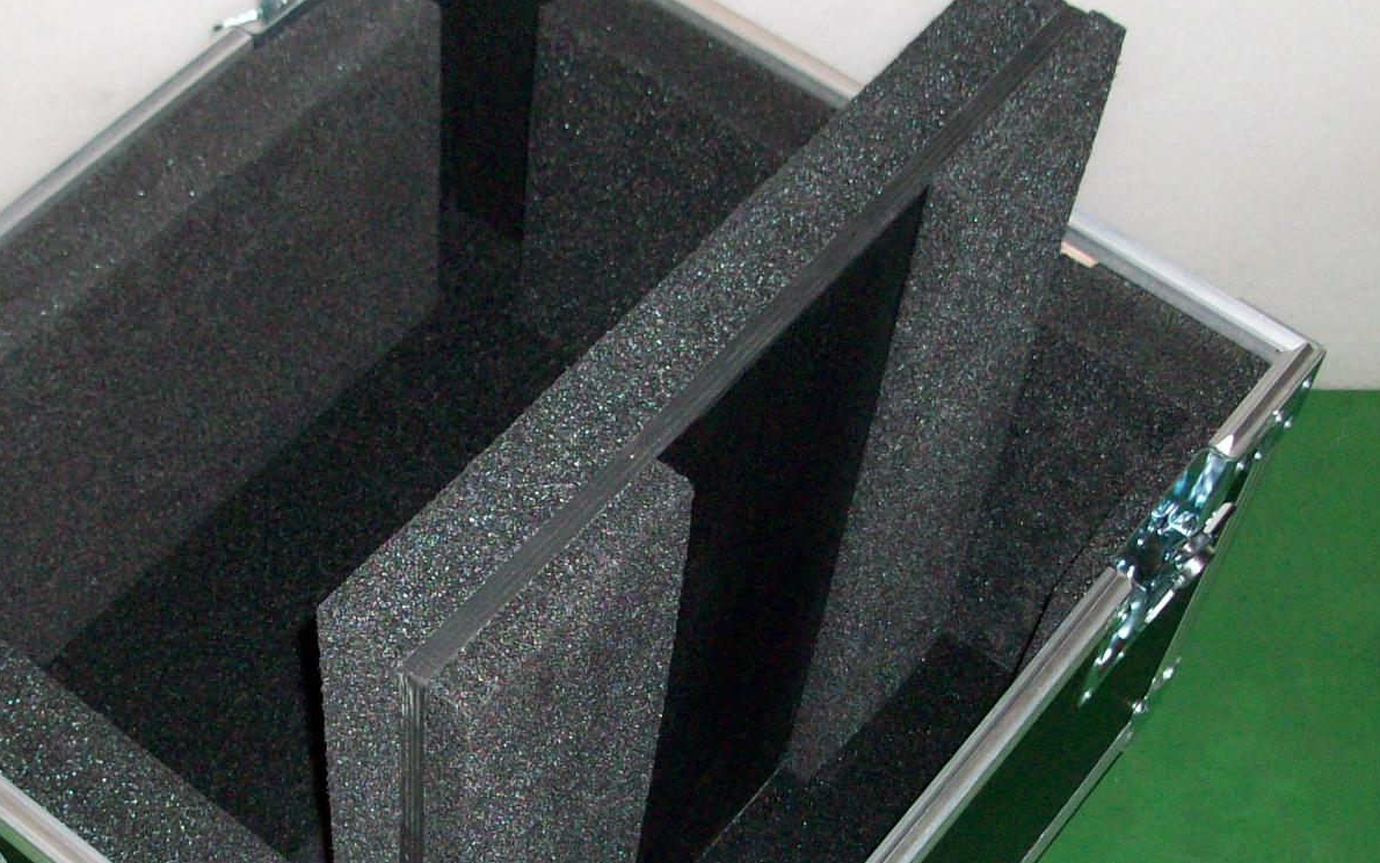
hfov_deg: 32.9
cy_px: 602
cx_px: 607
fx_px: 2332
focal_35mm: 62
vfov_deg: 20.9
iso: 160
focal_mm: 5.7
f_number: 2.8
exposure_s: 1/60
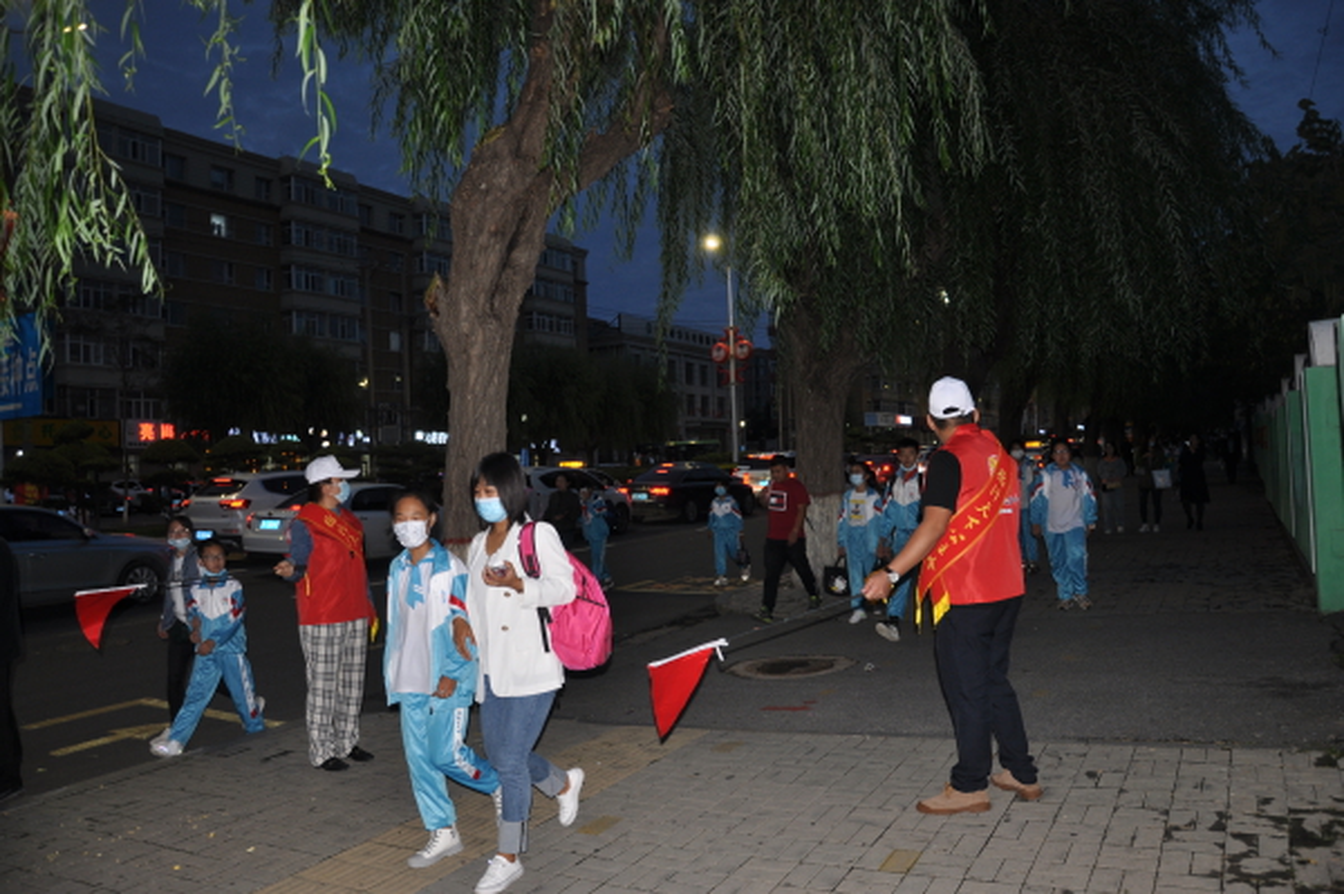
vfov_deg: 47.9
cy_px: 447
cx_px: 672
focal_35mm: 27
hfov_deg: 67.4
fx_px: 1007
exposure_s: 1/60
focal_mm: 18
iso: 200
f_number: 3.5
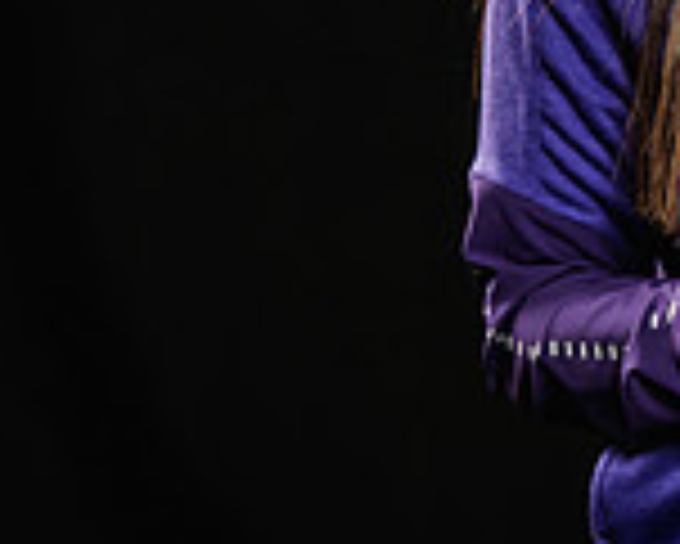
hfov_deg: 4.6
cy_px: 52
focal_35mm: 419
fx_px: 8438
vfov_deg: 3.7
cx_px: 1022
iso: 320
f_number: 5.6
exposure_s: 1/250
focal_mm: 116
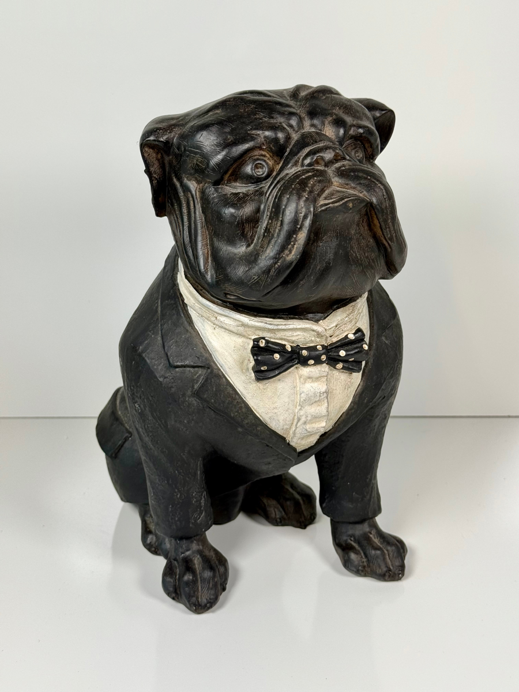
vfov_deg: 39.7
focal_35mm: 48
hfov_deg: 30.3
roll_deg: +1.1
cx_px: 260
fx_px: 960
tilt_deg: -22.3
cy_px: 346
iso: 64
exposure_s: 1/285
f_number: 1.78
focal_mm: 6.76
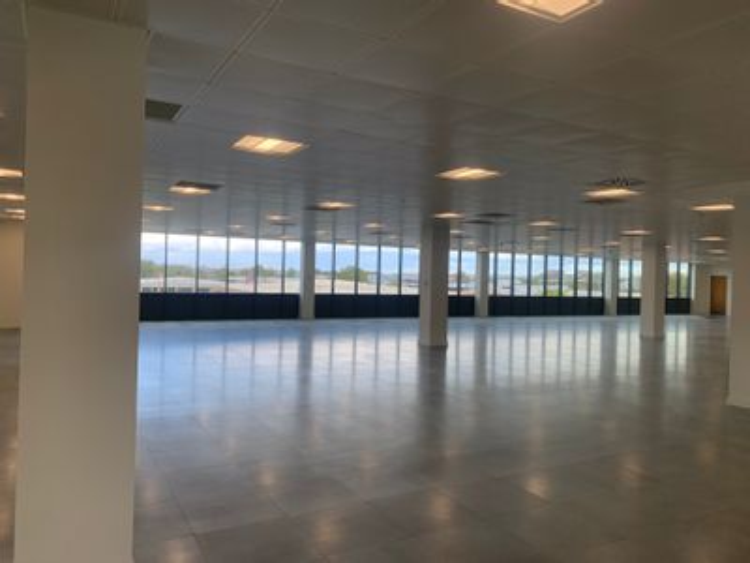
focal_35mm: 26
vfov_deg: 53.1
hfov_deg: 67.3
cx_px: 375
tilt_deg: -2.0
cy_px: 282
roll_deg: +0.5
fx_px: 563
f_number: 1.8
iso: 25
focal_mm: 4.25
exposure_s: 1/216
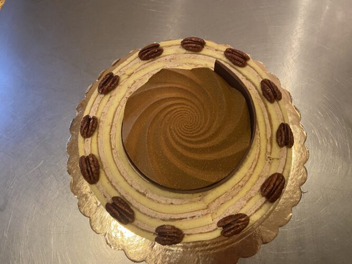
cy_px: 132
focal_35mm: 26
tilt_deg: -73.1
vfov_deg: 53.0
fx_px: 264
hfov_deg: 67.3
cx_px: 176
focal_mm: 4.25
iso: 500
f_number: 1.8
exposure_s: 1/50
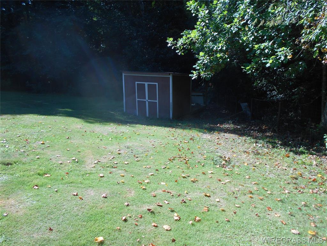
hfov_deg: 67.3
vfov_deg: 53.1
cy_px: 123
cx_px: 164
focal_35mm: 26
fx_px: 246
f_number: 3.2
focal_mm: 4.6
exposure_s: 1/320
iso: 80
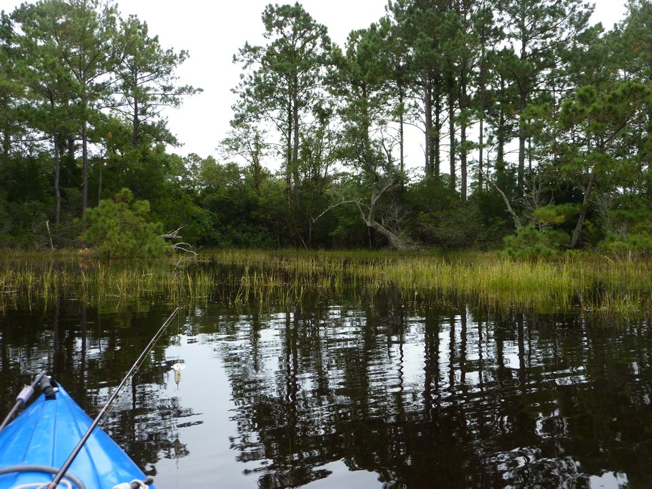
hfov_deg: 56.8
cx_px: 326
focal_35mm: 32
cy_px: 244
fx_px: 603
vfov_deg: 44.2
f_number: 4
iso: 80
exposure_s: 1/250
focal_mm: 5.3
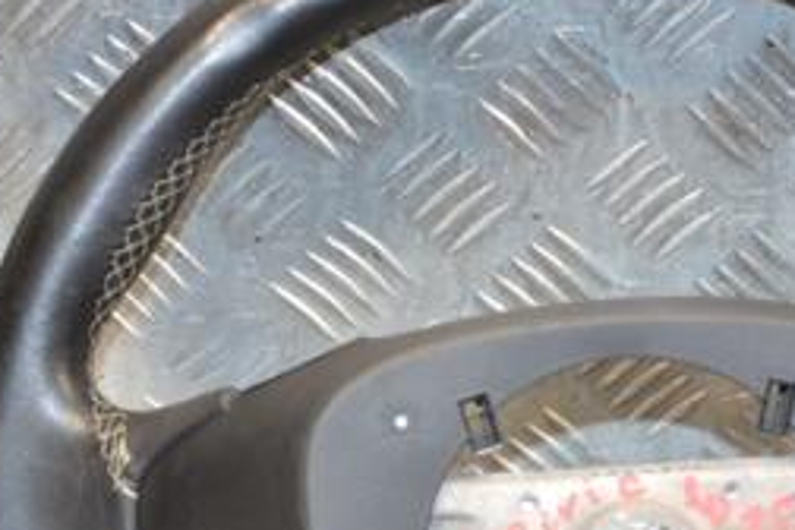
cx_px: 495
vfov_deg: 9.5
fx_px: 3158
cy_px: 502
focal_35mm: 143
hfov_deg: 14.3
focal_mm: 40
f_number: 4.8
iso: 800
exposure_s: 1/125
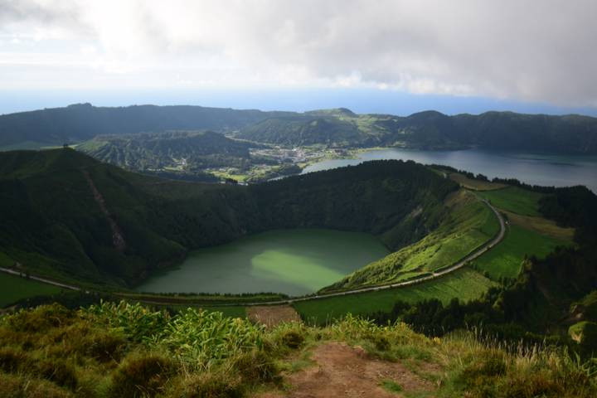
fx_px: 497
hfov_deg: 61.9
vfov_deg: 43.6
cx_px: 298
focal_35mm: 30
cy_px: 199
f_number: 5.6
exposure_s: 1/1000
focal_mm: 20
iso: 320
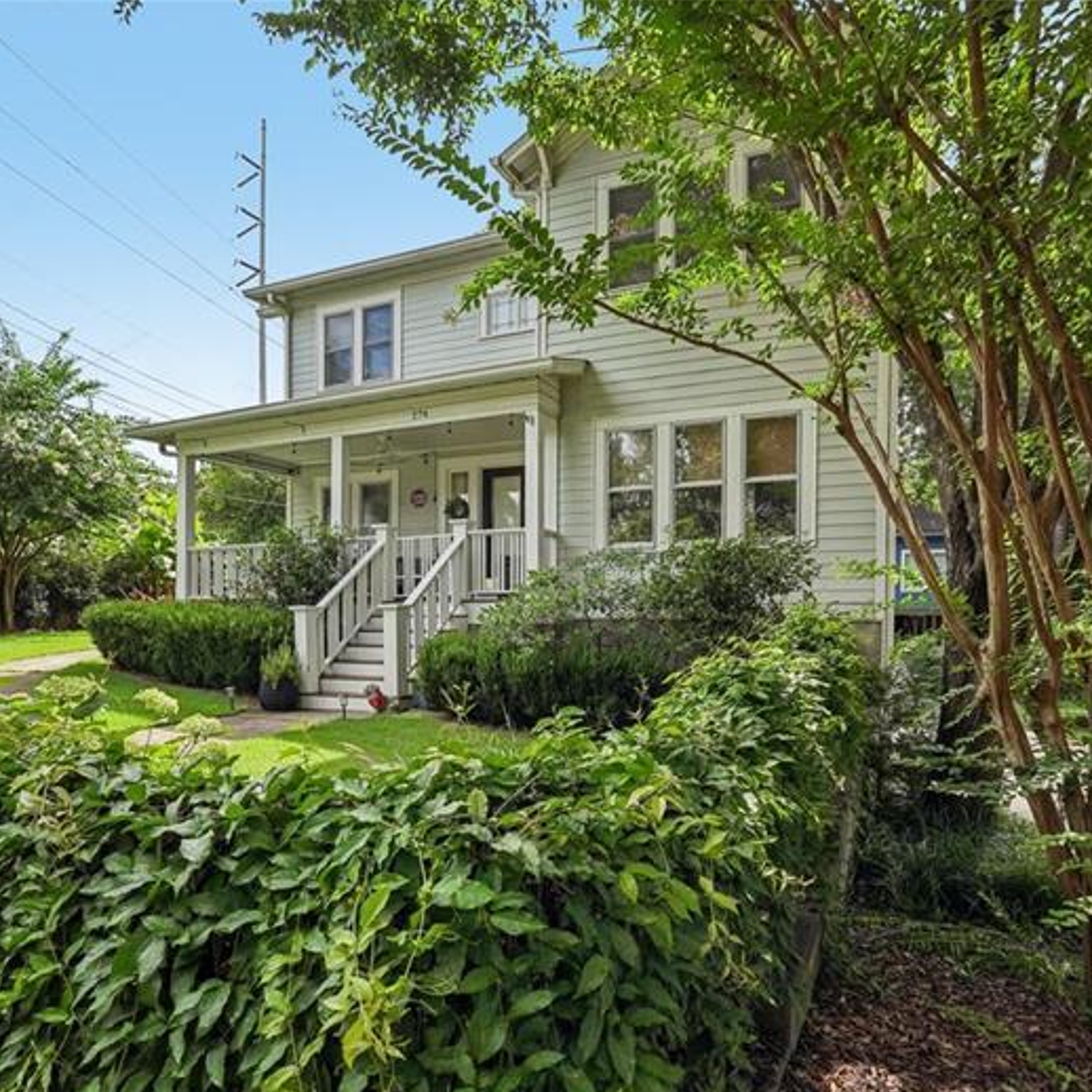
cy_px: 559
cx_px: 535
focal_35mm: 22
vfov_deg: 70.5
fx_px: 773
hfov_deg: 70.5
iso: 800
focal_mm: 16.5
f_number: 8
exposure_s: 1/1250
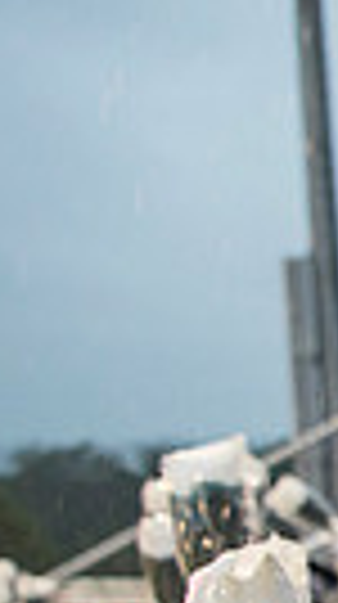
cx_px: 1082
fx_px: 1743
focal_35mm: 109
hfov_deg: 8.7
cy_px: 641
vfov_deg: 19.0
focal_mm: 24
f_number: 3.2
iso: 2000
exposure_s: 1/320
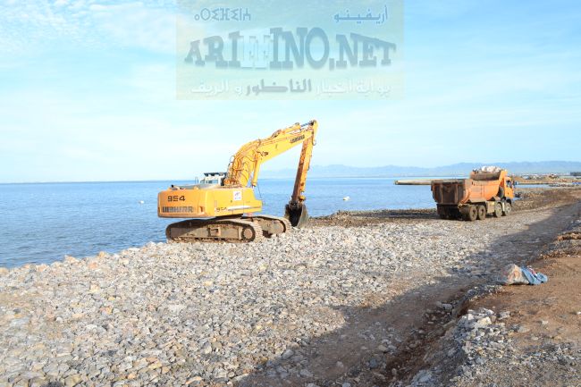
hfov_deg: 61.9
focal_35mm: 30
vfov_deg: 43.6
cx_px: 290
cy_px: 194
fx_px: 484
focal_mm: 20
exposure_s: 1/250
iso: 100
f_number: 8
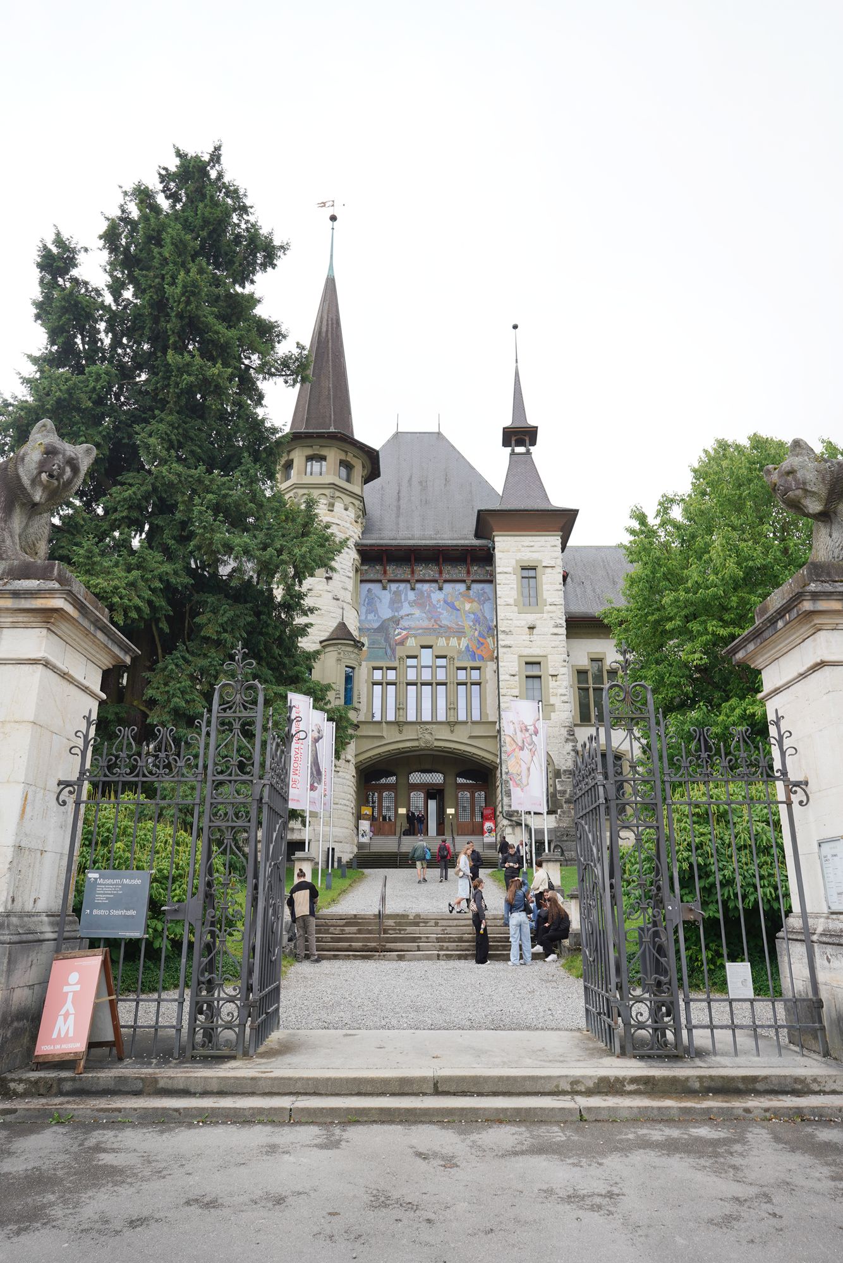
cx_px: 422
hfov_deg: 53.1
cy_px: 632
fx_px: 843
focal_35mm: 24
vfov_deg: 73.7
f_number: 7.1
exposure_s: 1/100
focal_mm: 24
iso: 100
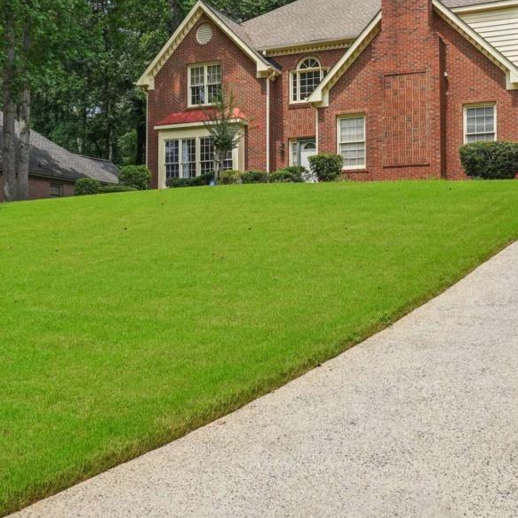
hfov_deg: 39.1
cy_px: 232
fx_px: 726
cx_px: 319
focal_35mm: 43
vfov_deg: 39.2
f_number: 8
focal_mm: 24.5
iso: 800
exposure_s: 1/1250
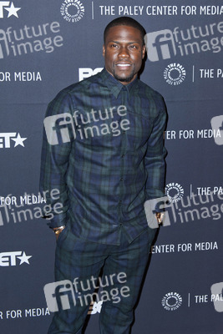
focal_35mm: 40
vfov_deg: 48.4
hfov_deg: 33.4
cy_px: 167
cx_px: 112
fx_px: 371
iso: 400
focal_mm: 40
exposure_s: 1/320
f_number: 4.5
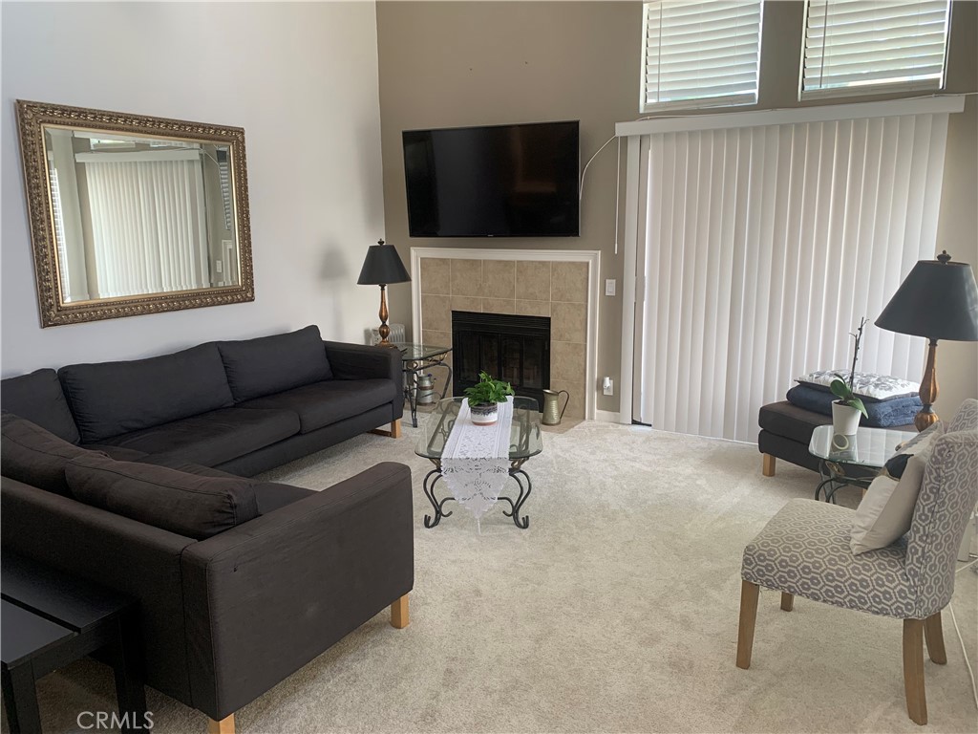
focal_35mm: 26
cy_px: 367
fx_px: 735
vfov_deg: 53.1
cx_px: 489
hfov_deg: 67.3
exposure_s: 1/94
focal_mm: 4.25
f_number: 1.8
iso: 100
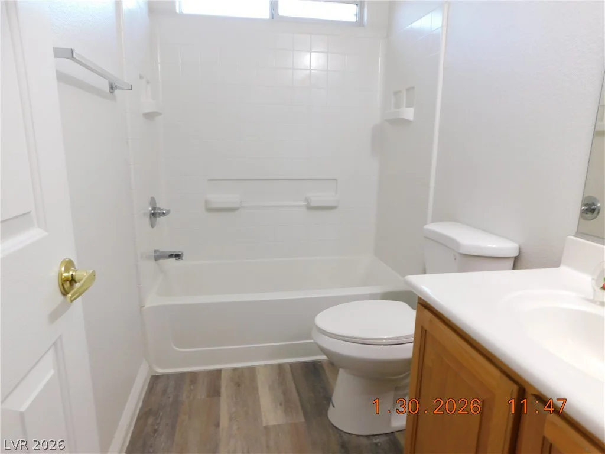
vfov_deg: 58.9
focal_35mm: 23
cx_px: 302
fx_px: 402
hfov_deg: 73.9
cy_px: 227
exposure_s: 1/30
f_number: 3
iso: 140
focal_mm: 4
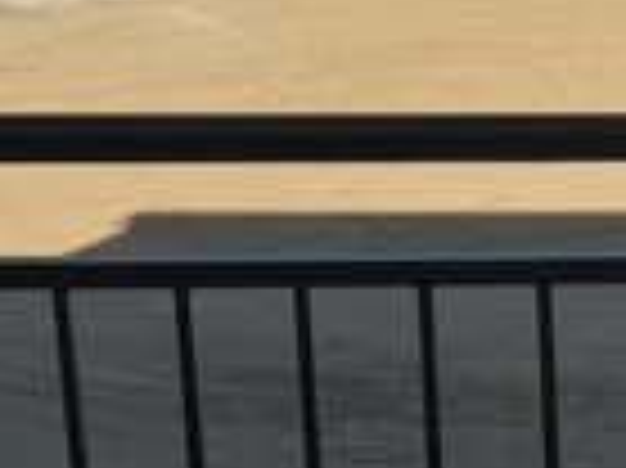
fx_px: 2078
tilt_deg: -14.8
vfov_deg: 12.9
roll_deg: -0.1
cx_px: 989
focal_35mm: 115
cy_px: 189
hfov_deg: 15.5
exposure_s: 1/4673
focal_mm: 6.76
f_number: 1.78
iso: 80
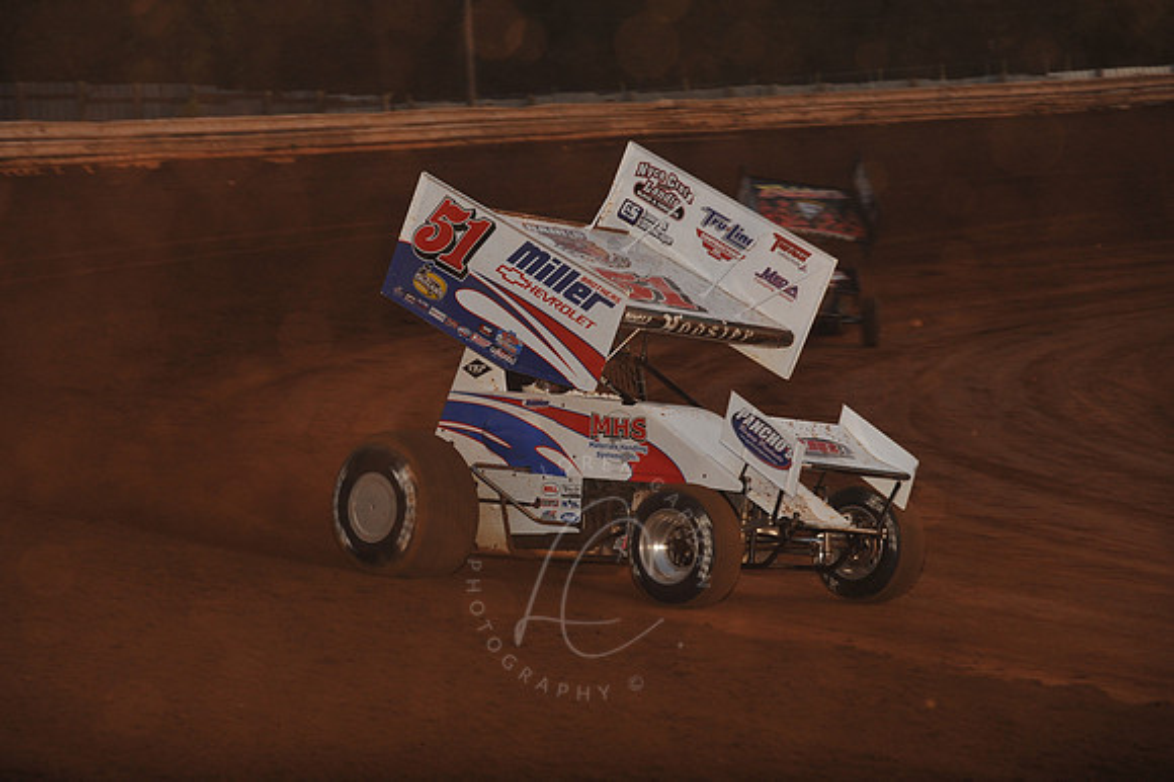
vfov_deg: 9.5
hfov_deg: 14.2
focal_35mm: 145
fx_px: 4726
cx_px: 587
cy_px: 391
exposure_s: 1/320
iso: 800
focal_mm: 145
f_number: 6.3
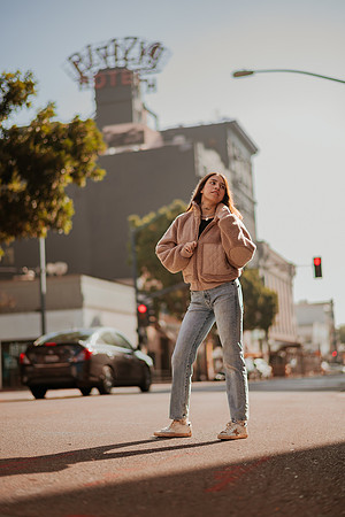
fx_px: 834
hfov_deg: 23.4
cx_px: 172
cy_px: 258
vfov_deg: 34.5
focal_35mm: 58
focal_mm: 58
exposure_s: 1/2500
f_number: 1.4
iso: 50
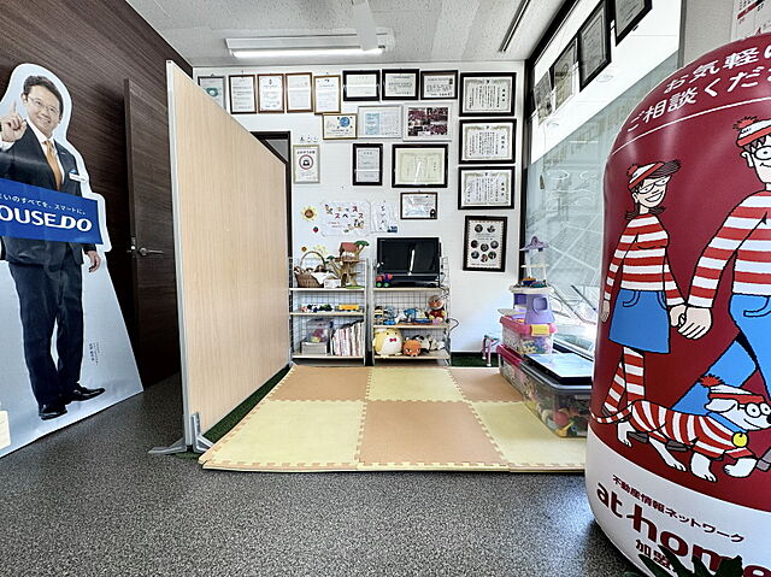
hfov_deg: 102.1
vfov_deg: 85.6
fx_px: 312
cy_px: 288
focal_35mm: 14
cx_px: 386
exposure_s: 1/120
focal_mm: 2.22
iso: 80
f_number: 2.2
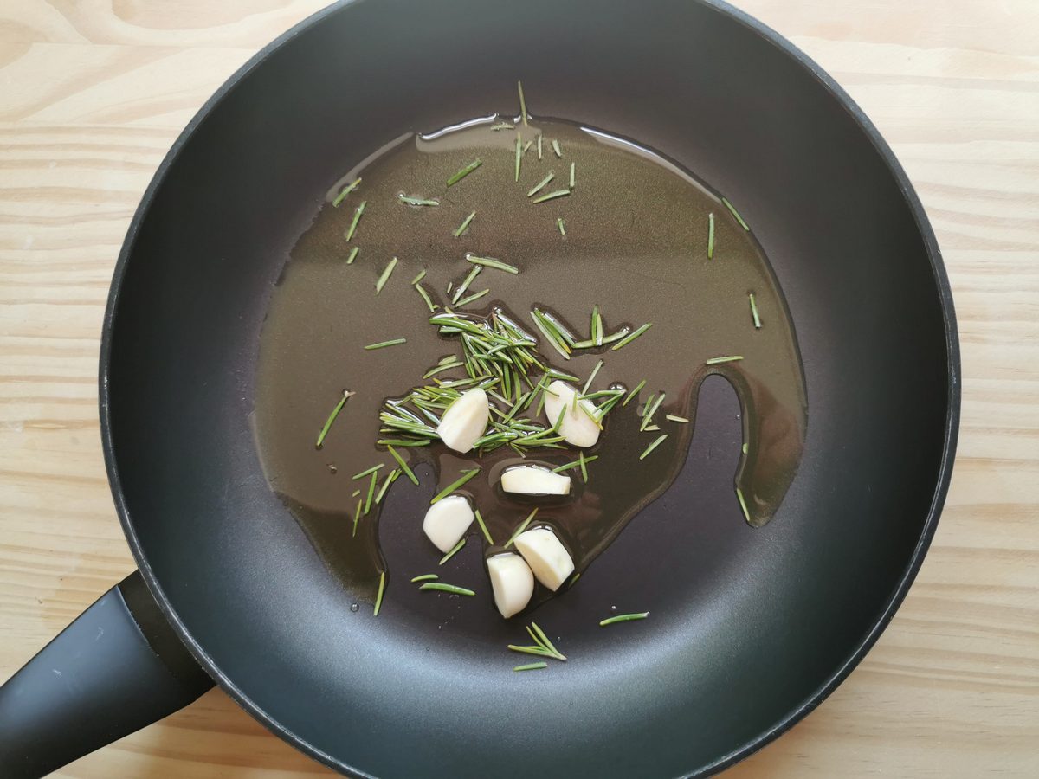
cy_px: 390
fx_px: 810
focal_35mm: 27
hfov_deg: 65.3
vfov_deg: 51.4
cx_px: 520
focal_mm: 5.56
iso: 50
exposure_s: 1/110
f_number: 1.6
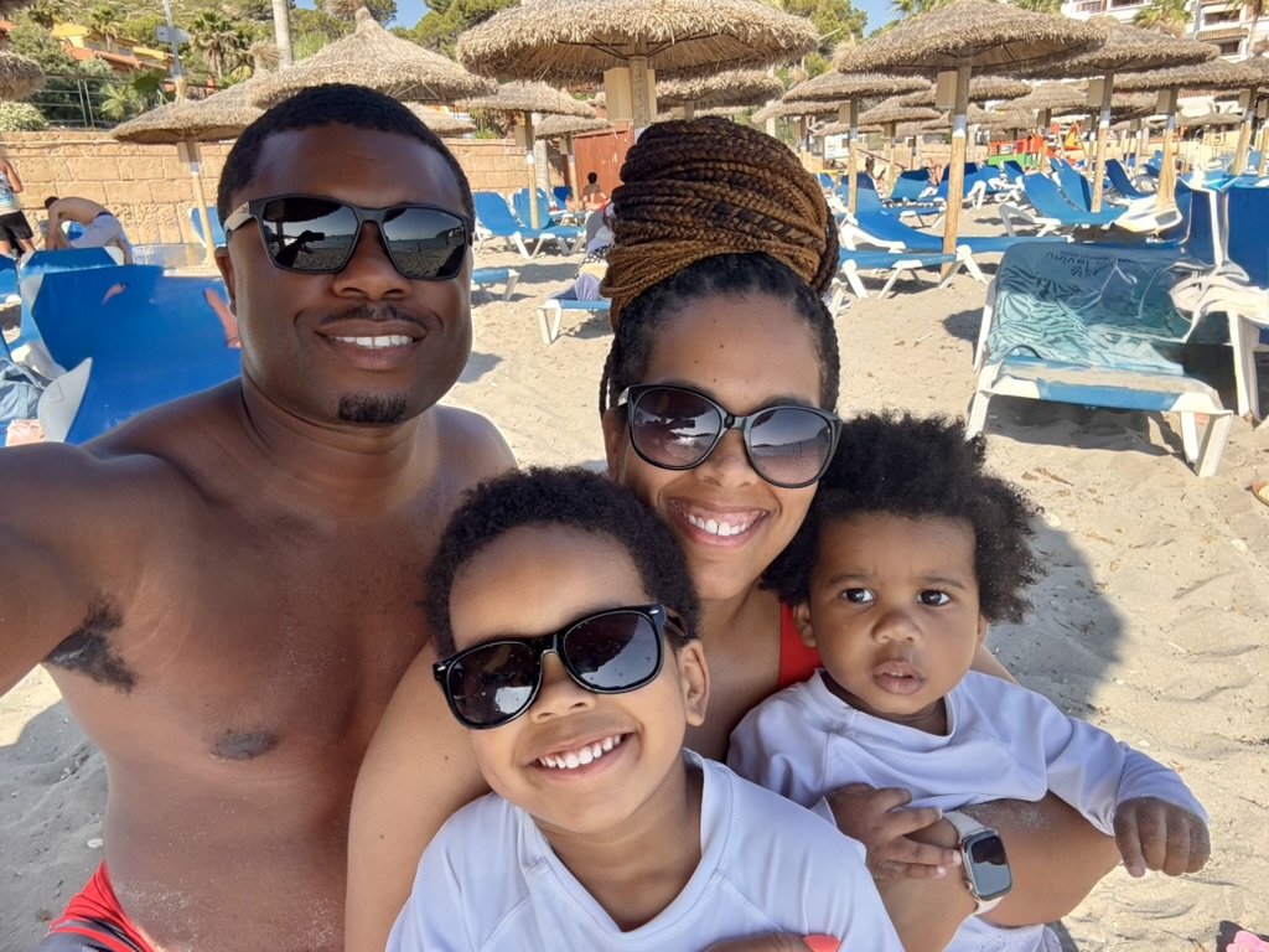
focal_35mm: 23
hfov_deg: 73.9
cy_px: 476
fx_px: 843
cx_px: 634
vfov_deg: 58.9
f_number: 1.9
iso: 40
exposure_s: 1/299
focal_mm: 2.69
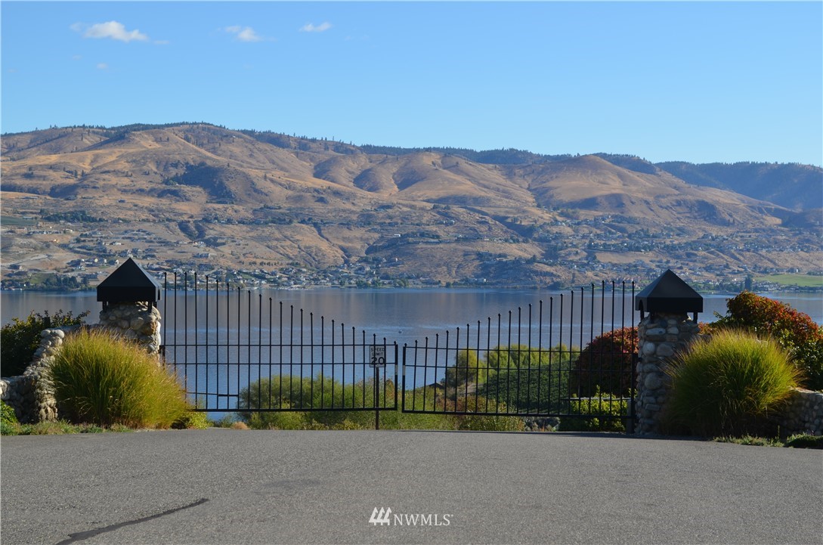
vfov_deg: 19.6
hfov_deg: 29.3
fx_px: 1574
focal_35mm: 69
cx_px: 412
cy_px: 272
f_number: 8
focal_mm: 46
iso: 100
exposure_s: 1/250
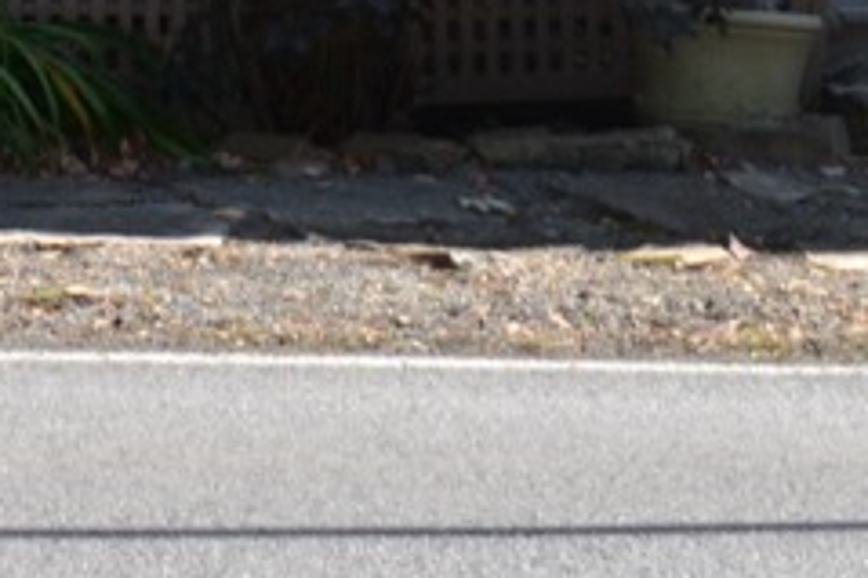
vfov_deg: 6.8
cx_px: -312
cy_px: -1225
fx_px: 4361
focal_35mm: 181
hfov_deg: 11.0
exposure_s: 1/200
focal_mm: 18
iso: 100
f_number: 5
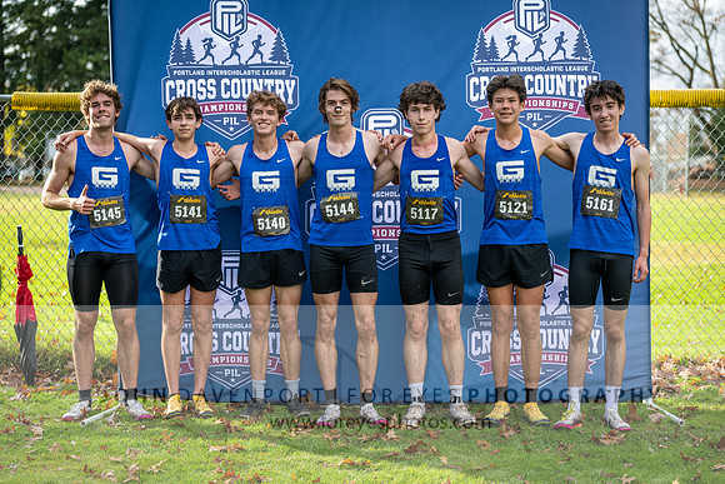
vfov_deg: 19.5
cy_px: 242
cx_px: 362
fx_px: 1410
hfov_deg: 28.8
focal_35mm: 70
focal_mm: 70
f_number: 2.8
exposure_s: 1/1000
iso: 450
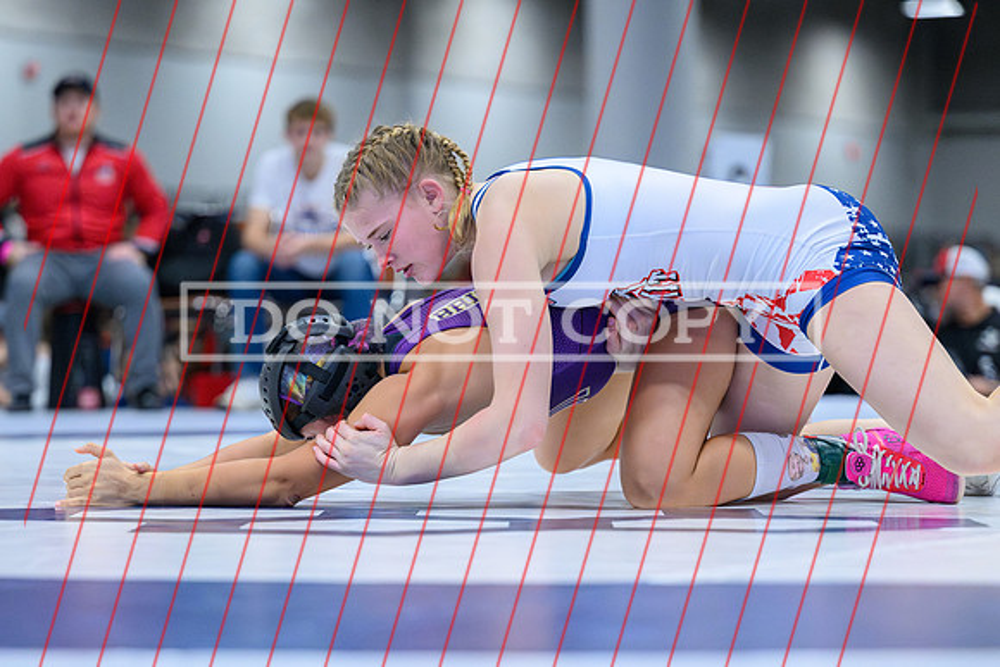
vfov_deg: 9.6
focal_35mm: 144
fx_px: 3988
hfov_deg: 14.3
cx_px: 422
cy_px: 440
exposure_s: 1/800
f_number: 2.8
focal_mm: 105
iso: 8000
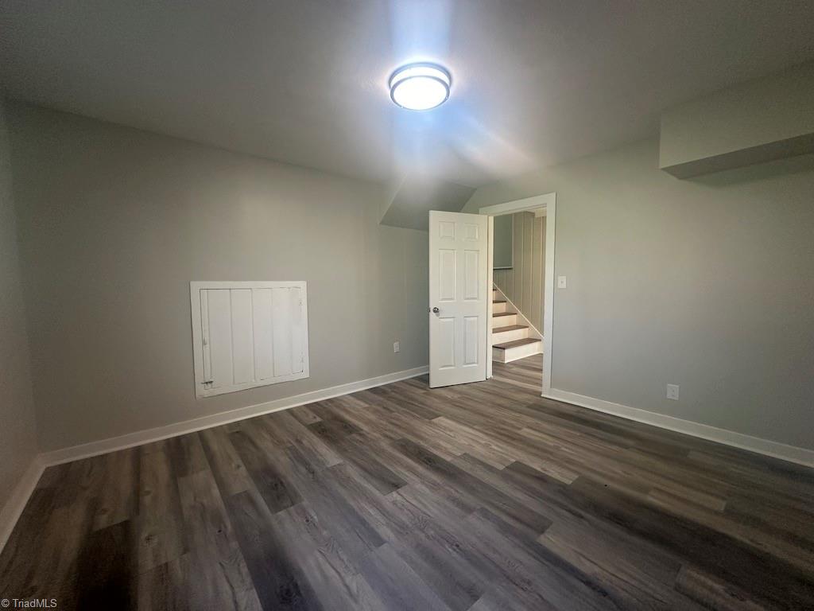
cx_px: 407
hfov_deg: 102.1
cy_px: 306
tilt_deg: -4.2
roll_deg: -0.3
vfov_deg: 85.7
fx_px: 329
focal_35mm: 14
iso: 160
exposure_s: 1/60
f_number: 2.2
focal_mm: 2.22
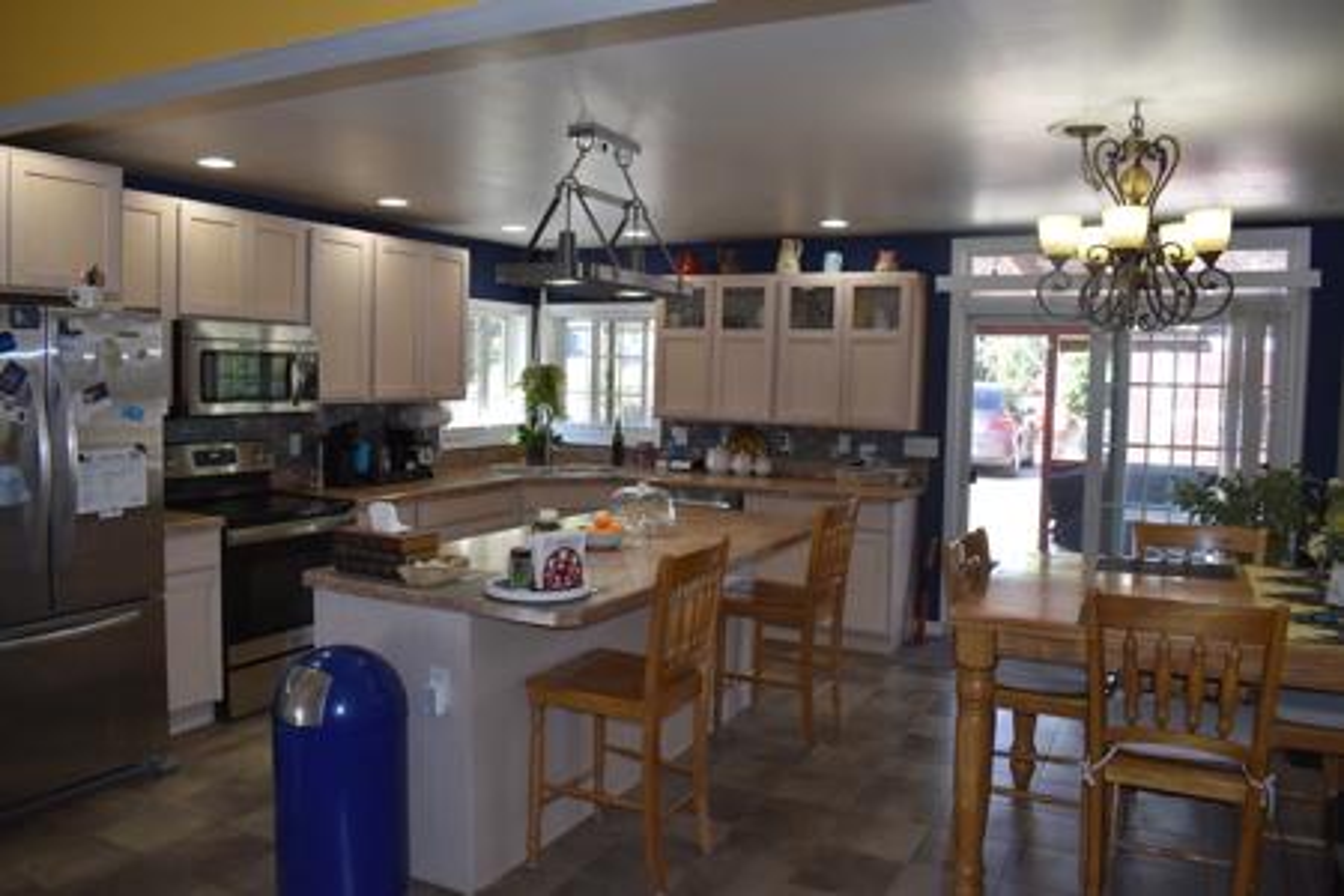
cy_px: 448
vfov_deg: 47.9
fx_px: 1008
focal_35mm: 27
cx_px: 672
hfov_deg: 67.4
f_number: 5.6
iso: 500
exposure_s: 1/125
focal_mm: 18
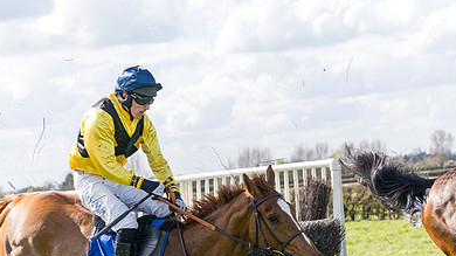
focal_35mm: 127
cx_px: 261
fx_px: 1535
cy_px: 261
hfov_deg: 16.9
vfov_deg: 9.5
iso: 400
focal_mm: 70
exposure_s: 1/2000
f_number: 4
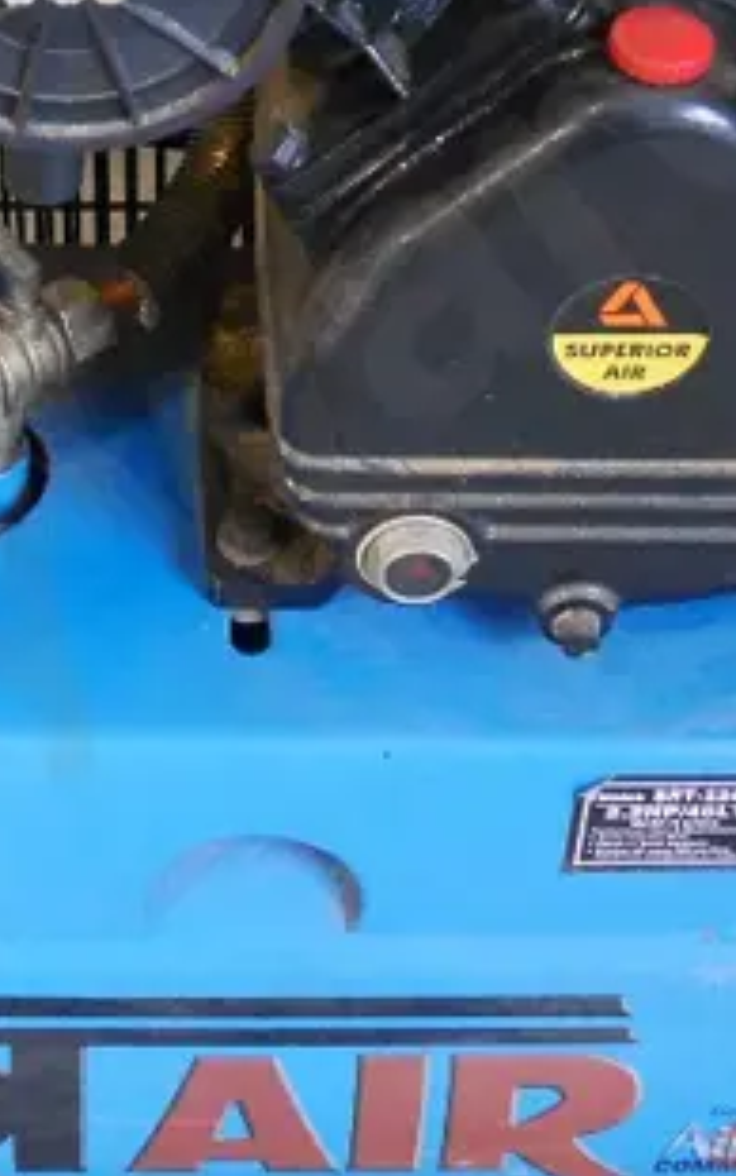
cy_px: 404
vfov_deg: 24.5
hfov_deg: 15.5
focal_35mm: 84
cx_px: 285
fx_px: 2693
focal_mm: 12
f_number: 4
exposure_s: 1/40
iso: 3200
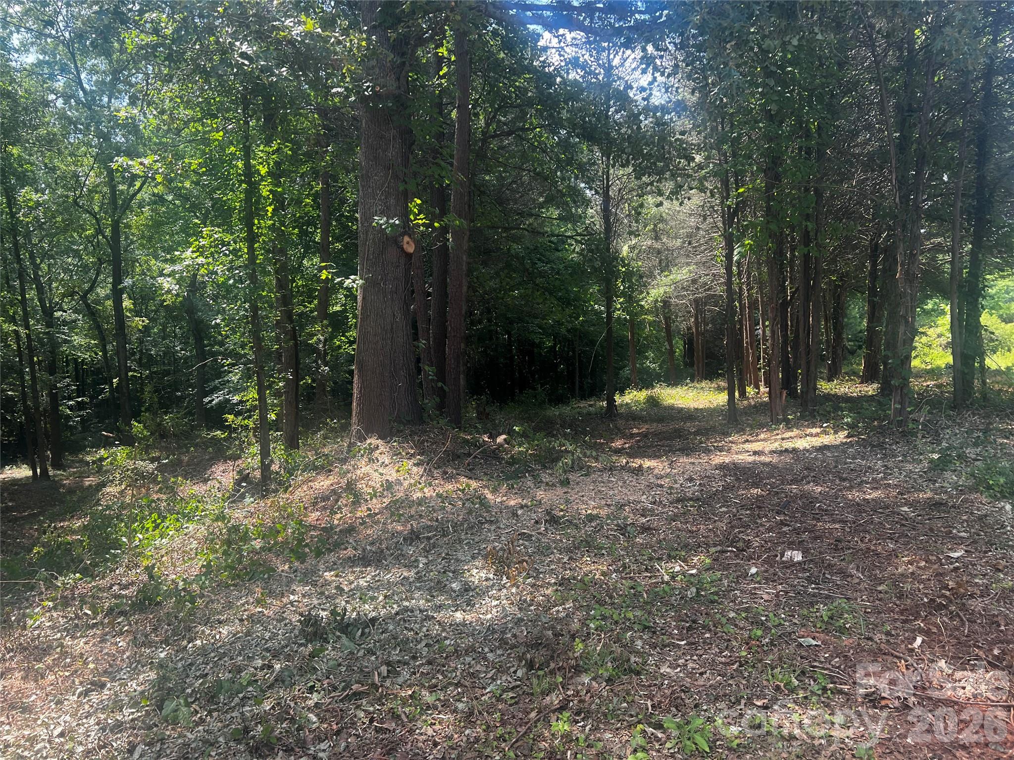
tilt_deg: -4.2
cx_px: 507
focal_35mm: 26
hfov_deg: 67.3
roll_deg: +0.8
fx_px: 762
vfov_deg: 53.1
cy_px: 380
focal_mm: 5.7
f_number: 1.5
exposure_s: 1/469
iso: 50
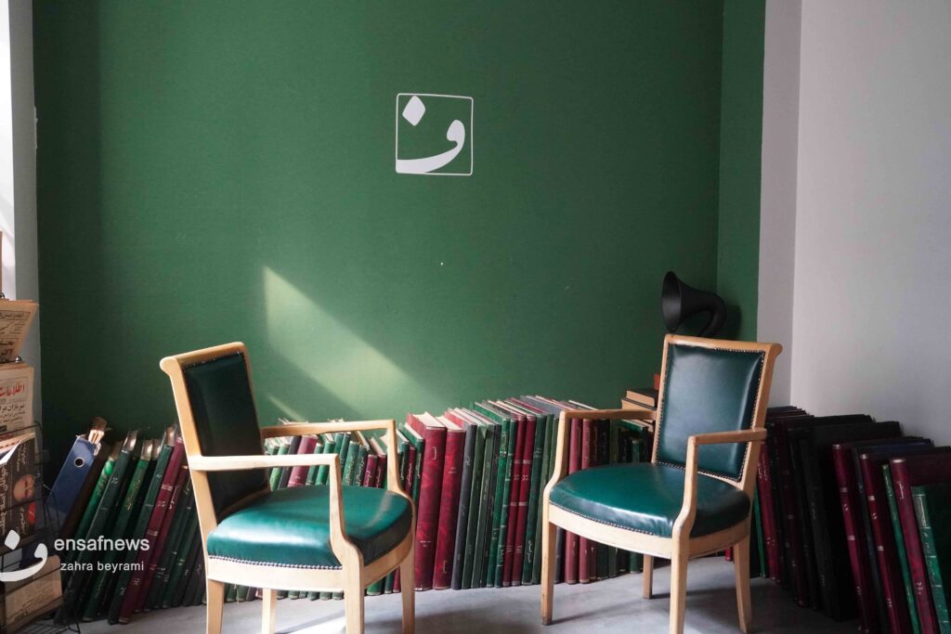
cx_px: 476
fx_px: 951
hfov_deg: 53.1
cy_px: 317
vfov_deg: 36.9
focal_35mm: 36
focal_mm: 24
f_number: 4.5
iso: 4000
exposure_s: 1/160
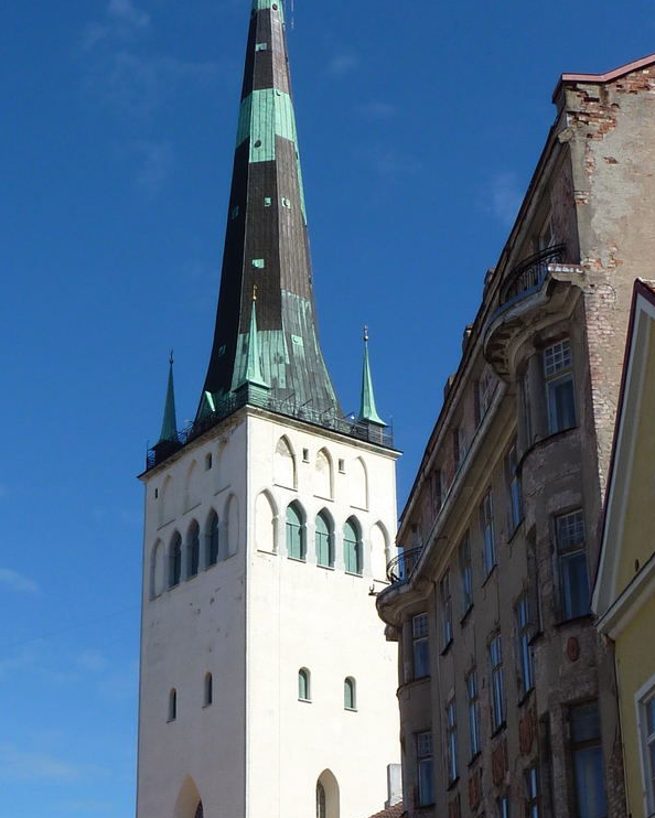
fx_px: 1478
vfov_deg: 30.4
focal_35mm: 61
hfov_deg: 24.8
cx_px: 201
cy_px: 620
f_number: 5.6
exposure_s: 1/500
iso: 80
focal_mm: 4.7
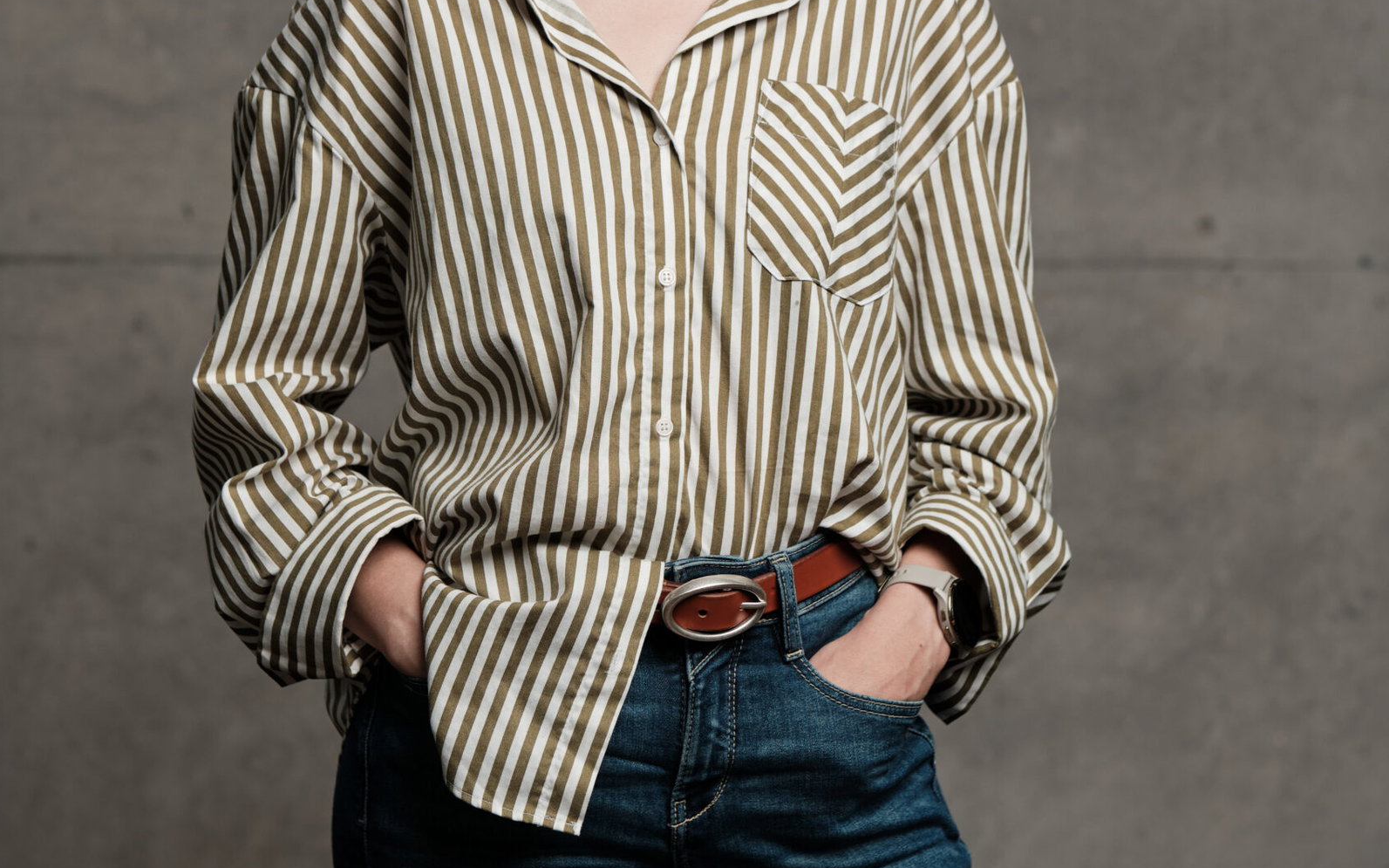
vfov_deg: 10.1
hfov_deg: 16.2
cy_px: 160
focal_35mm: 129
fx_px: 4882
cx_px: 692
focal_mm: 56
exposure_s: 1/250
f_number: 2.8
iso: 160
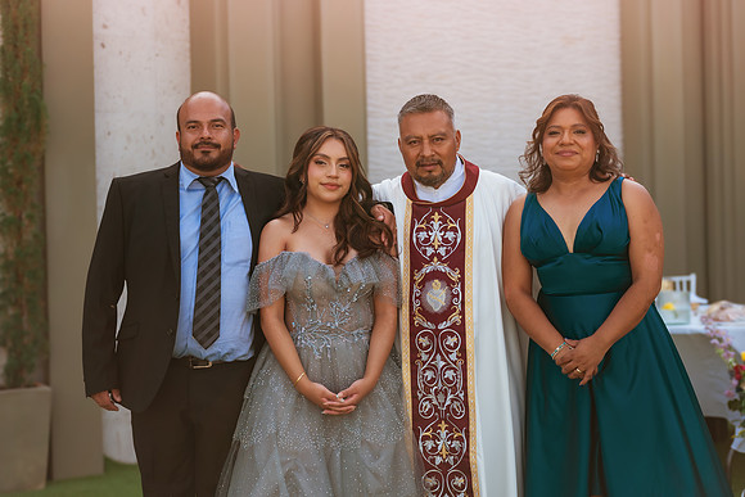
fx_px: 1242
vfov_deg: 22.6
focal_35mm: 60
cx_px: 372
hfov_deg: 33.4
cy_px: 248
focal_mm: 60
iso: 100
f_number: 2.8
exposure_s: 1/800
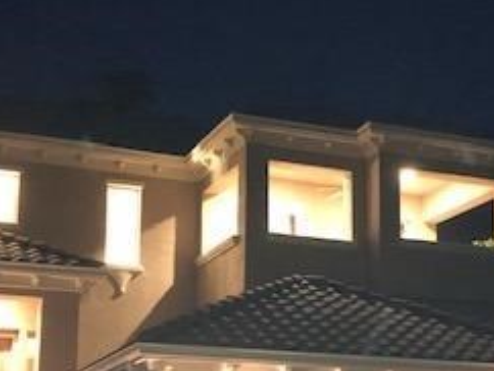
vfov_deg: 19.7
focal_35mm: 74
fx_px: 1057
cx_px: 357
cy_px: 310
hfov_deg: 26.0
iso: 800
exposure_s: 1/4
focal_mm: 3.99
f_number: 1.8
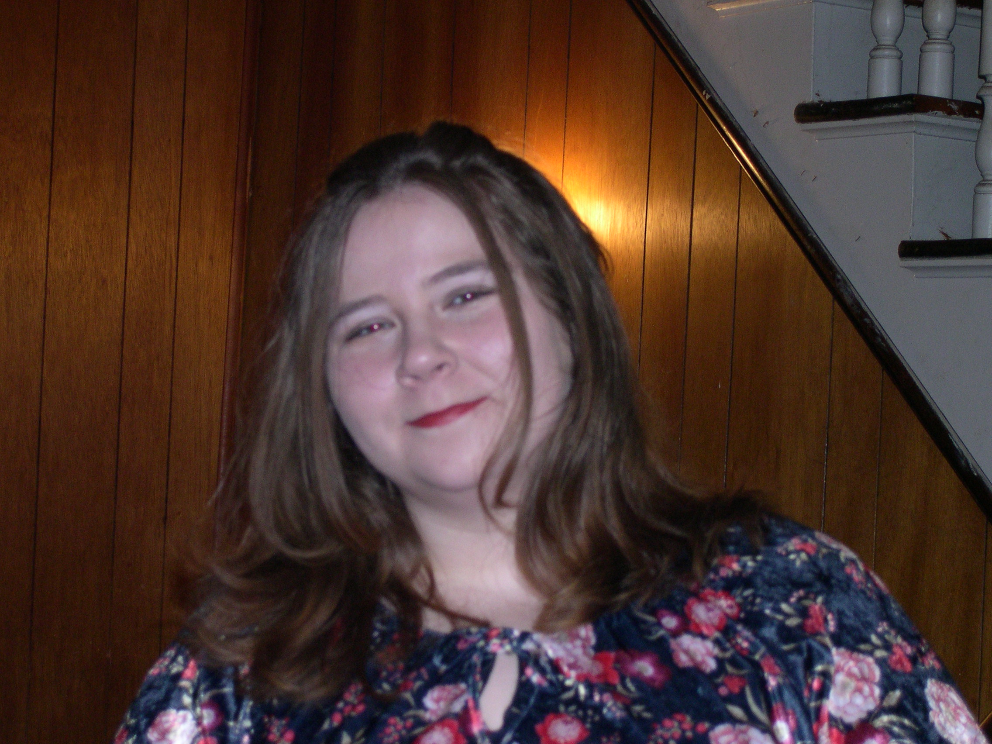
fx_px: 2923
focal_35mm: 102
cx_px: 496
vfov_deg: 14.5
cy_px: 372
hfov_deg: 19.3
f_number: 4.8
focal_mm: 21.6
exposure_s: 1/60
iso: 278
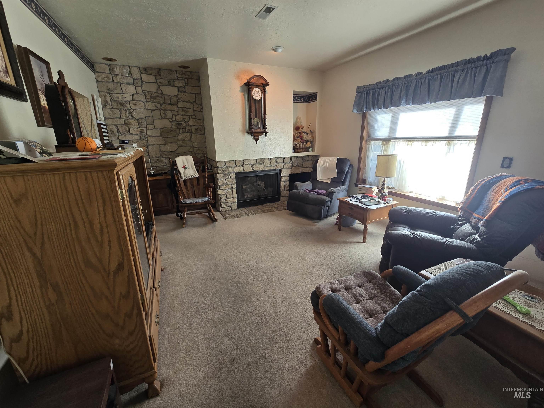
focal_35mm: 13
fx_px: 204
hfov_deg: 106.2
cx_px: 272
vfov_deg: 89.9
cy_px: 204
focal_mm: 2.2
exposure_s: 1/60
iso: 100
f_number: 2.2
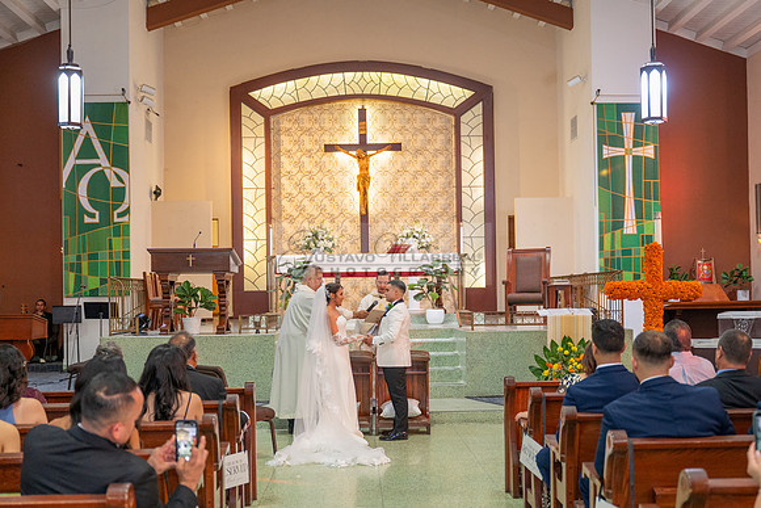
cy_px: 271
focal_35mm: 45
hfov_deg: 43.8
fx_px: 947
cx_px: 406
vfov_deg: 30.0
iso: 1000
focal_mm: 42
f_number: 2.8
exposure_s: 1/125
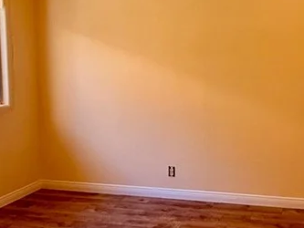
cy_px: 83
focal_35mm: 43
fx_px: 378
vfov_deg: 33.4
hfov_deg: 42.6
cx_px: 225
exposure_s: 1/99
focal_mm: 2.22
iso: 160
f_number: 2.2
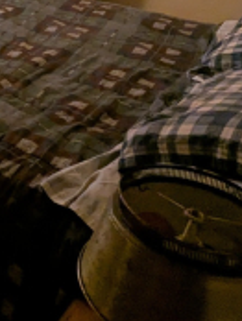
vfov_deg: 28.1
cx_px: -170
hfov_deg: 19.3
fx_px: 567
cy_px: -54
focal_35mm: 61
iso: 132
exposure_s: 1/30
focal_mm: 2.35
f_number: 2.2
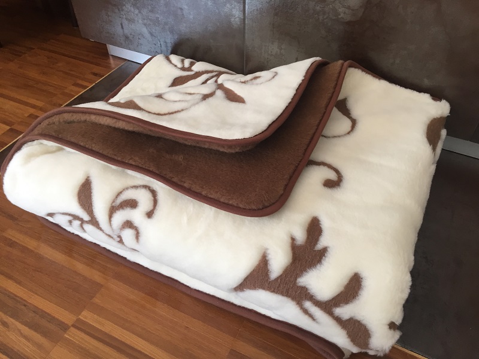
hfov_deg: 61.7
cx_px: 240
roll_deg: -1.3
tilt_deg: -44.7
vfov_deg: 48.2
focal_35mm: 29
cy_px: 180
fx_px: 401
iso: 32
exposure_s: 1/30
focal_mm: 4.15
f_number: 2.2
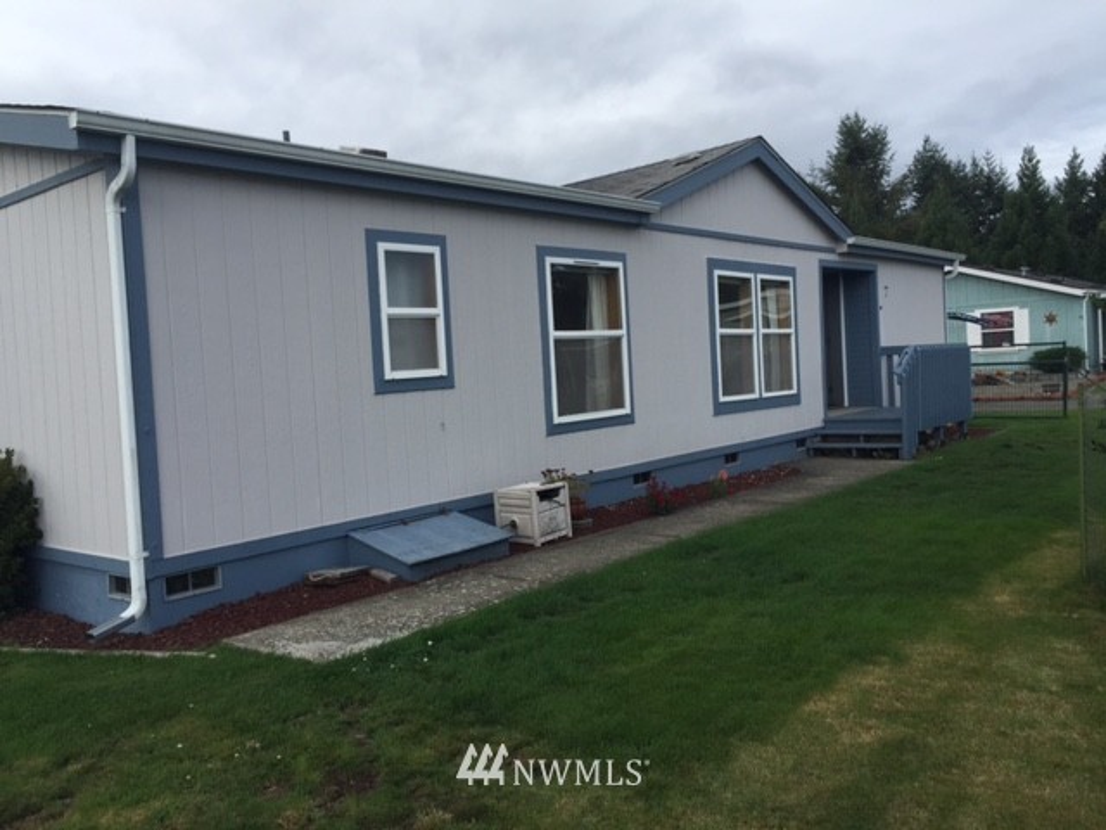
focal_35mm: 29
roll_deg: +3.9
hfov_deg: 61.7
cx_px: 553
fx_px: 927
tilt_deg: -2.9
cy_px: 415
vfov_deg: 48.2
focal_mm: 4.15
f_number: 2.2
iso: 32
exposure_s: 1/1319
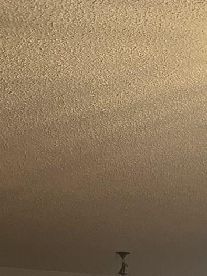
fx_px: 909
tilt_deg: -10.4
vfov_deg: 14.4
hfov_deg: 12.9
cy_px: 549
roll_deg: -1.1
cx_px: 190
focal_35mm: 114
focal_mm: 4.2
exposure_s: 1/60
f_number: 1.6
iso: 250
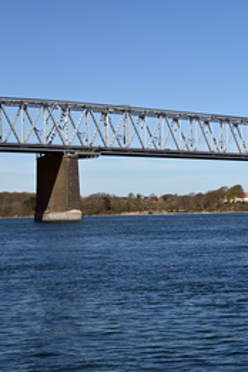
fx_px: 928
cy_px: 187
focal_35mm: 90
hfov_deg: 14.9
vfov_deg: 22.7
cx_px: 272
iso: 100
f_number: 8
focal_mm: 39
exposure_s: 1/500
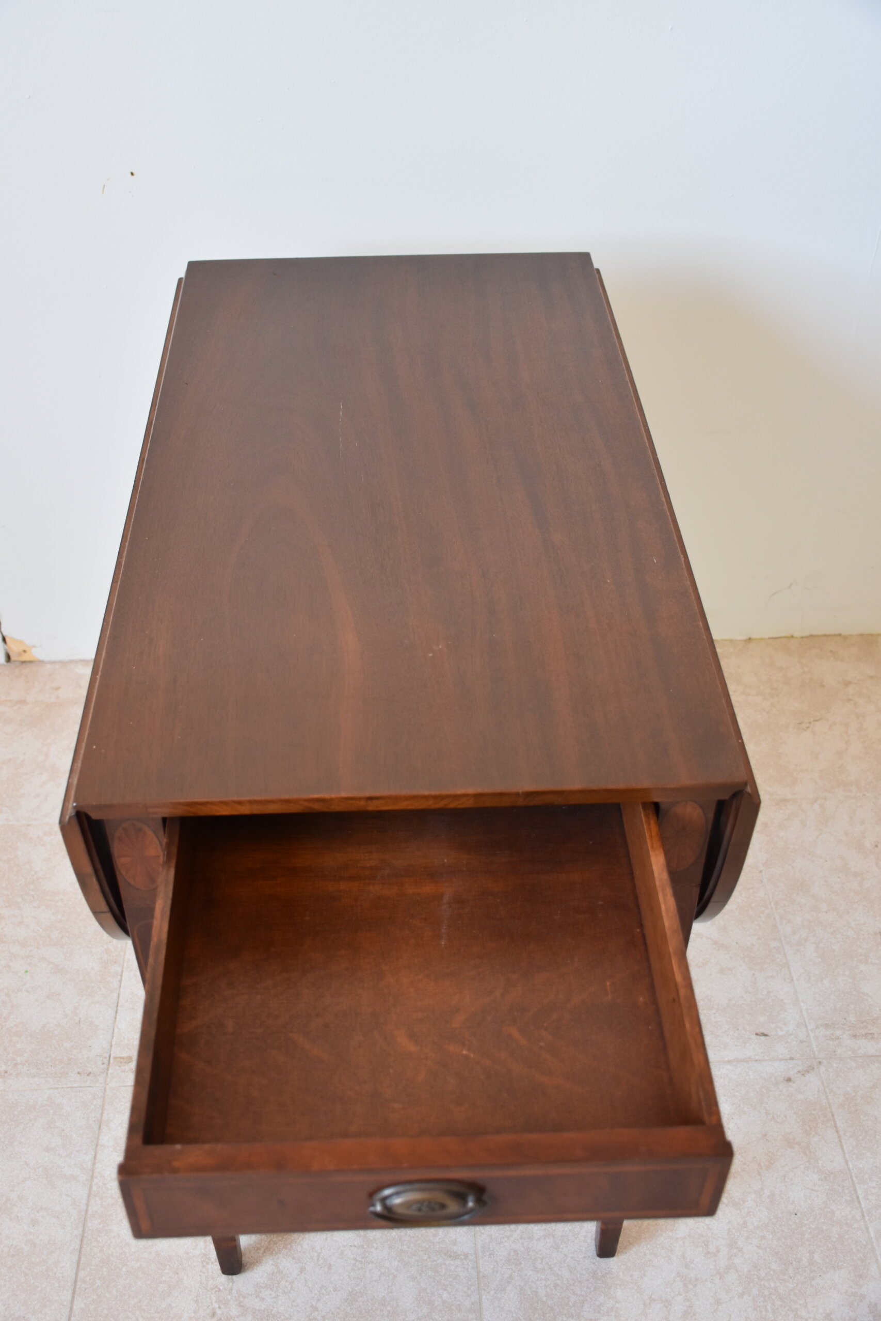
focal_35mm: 36
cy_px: 660
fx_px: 1321
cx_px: 440
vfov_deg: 53.1
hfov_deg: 36.9
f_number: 4
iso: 1000
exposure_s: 1/60
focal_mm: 24
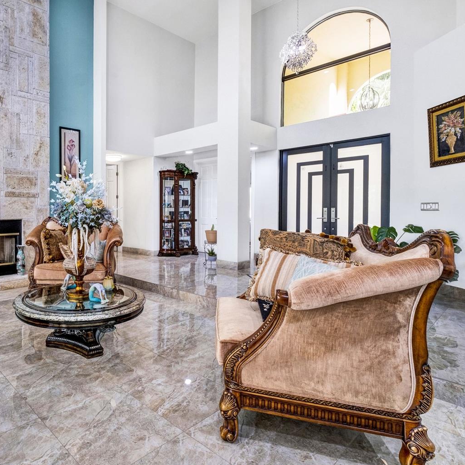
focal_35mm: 20
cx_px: 108
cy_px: 227
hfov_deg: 69.2
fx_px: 304
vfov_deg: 74.8
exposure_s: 1/15
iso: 500
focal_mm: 10
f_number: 8
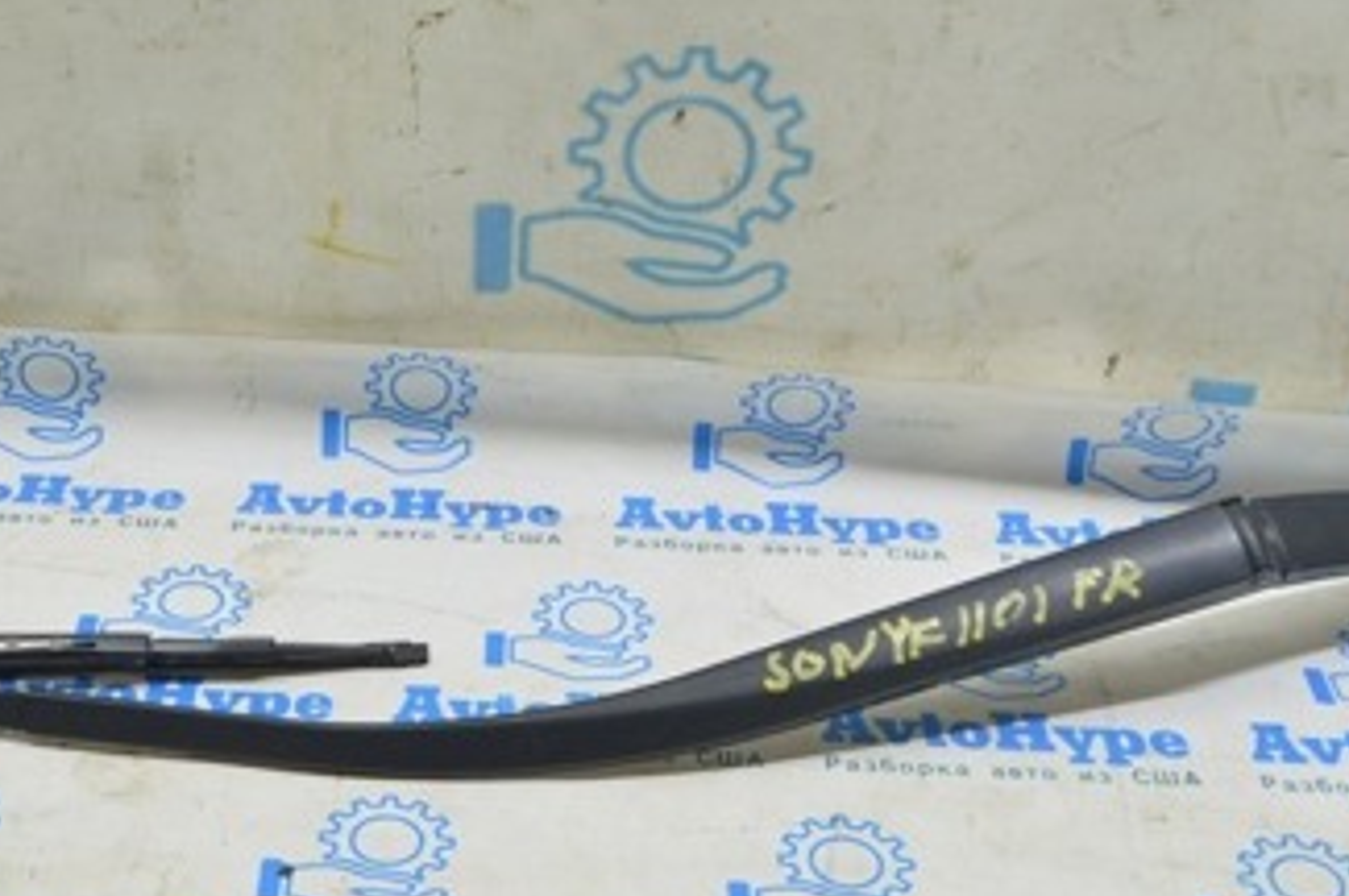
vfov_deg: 22.9
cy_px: 566
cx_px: 398
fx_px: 2209
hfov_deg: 33.5
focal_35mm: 59
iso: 400
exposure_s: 1/20
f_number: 5.6
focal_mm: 20
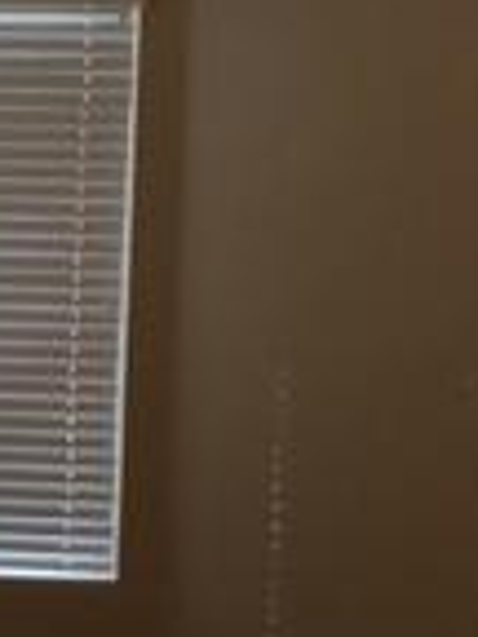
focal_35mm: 129
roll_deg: -2.2
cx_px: -199
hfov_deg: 11.1
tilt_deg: -1.0
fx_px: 2375
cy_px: 407
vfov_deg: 15.3
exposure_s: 1/15
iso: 64
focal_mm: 4.15
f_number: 2.2
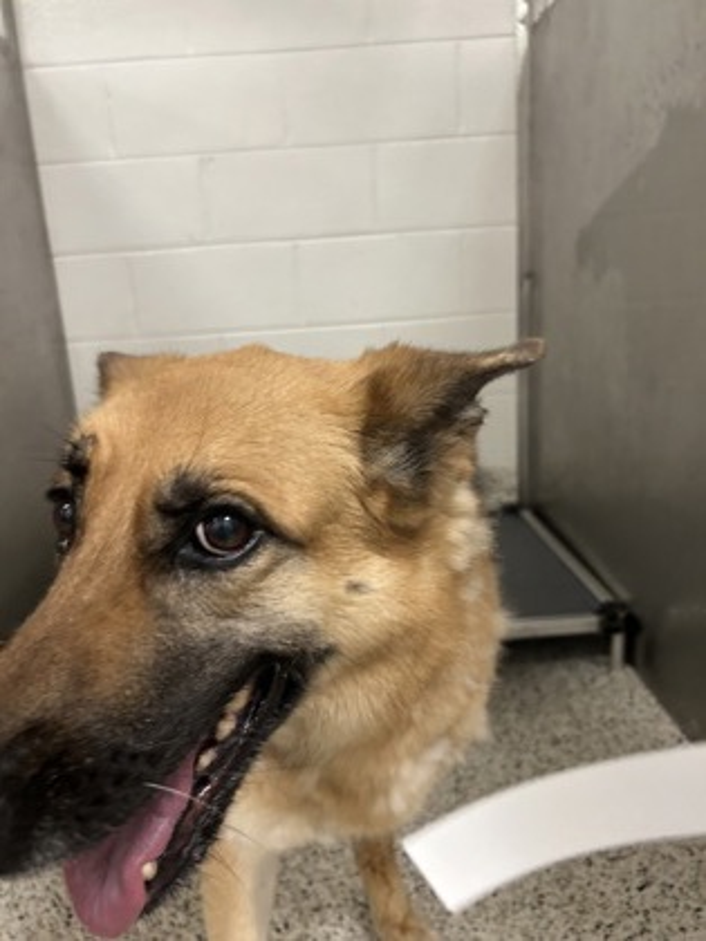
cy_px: 470
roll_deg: +4.3
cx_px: 353
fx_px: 707
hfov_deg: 53.1
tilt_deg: -14.9
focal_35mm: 26
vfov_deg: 67.3
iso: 200
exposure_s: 1/60
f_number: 1.5
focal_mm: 5.7
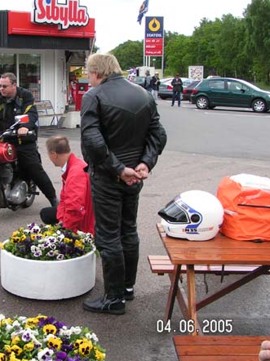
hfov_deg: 26.6
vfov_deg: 36.2
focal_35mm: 53
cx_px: 29
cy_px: 178
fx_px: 552
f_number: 5.6
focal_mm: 6
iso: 50
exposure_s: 1/100
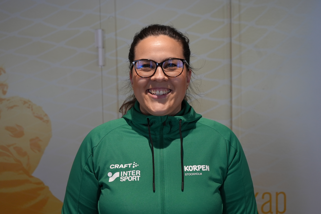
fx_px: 366
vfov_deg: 32.7
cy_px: 107
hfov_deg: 47.4
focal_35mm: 41
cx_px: 160
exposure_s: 1/160
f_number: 4.5
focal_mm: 41
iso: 1250
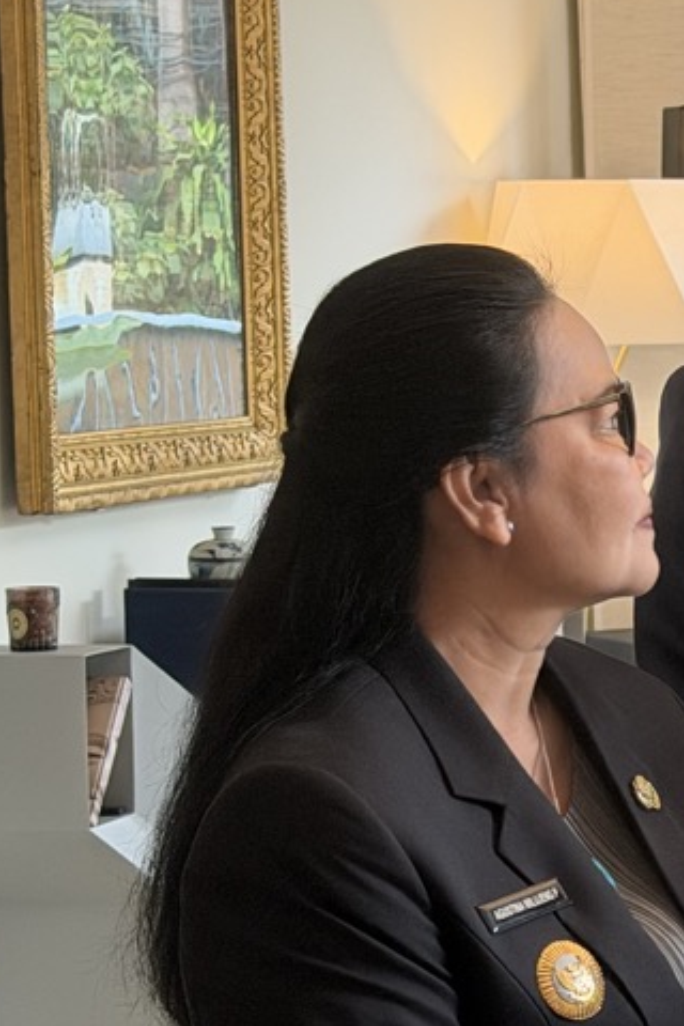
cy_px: 620
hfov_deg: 9.8
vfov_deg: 15.4
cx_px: 1235
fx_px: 3790
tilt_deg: -6.2
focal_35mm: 133
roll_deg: -0.6
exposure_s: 1/68
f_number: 1.78
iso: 100
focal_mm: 6.76
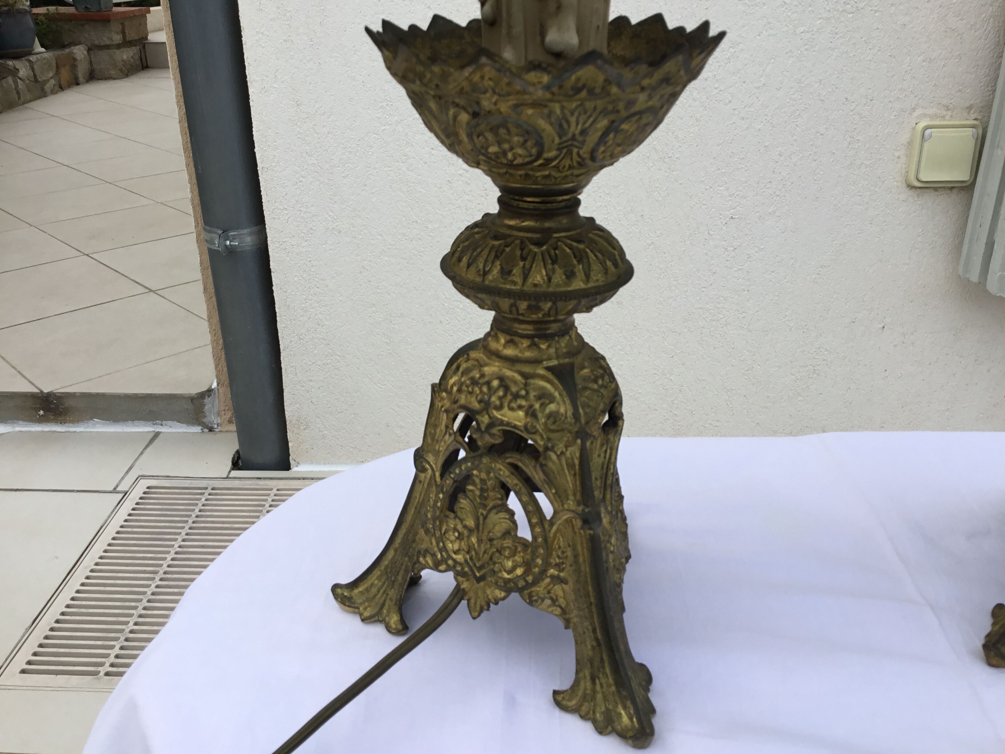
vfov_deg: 45.4
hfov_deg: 58.4
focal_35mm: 31
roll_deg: -0.5
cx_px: 502
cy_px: 377
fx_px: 900
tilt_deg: -26.2
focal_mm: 3.3
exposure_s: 1/107
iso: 25
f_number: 2.4
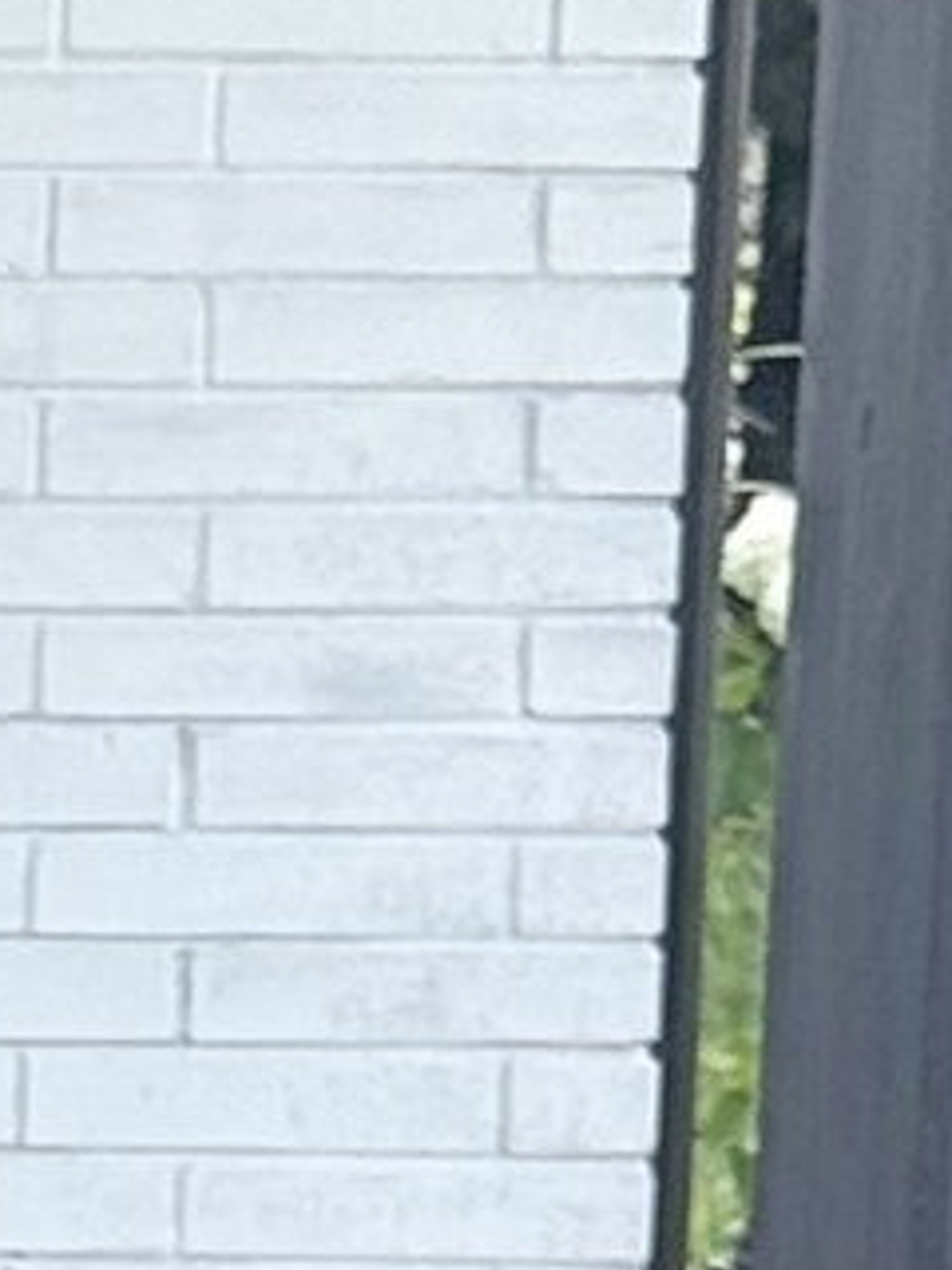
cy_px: 1814
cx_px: -2277
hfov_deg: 4.1
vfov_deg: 5.7
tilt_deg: -8.2
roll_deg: -1.2
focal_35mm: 346
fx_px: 12687
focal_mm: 6.76
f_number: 1.78
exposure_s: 1/1027
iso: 80
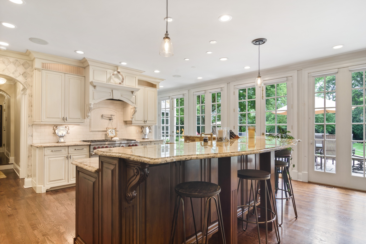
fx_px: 183
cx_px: 183
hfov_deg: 90.0
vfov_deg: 67.4
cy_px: 122
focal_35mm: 18
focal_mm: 12
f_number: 8
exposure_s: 1/2
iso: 200
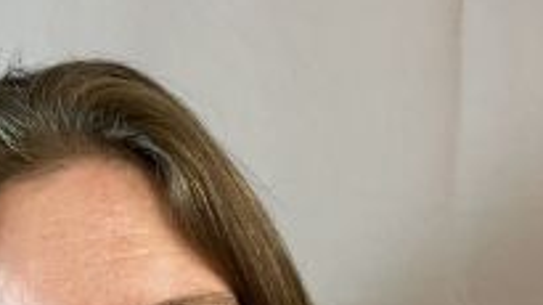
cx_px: 172
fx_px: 1194
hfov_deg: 25.5
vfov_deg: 13.8
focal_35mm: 83
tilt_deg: -6.4
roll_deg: +2.0
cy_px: 440
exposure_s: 1/65
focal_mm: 5.1
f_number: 1.6
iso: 125
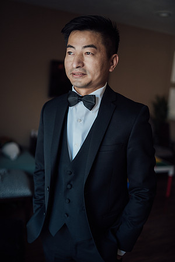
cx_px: 88
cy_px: 131
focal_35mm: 35
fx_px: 255
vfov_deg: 54.4
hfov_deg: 37.9
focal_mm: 35
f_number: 1.4
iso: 320
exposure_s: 1/640
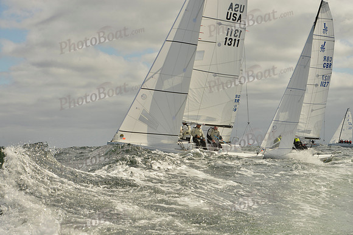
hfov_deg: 28.8
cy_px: 118
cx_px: 176
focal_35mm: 70
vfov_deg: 19.5
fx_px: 687
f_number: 11
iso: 400
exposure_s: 1/1600
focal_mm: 70
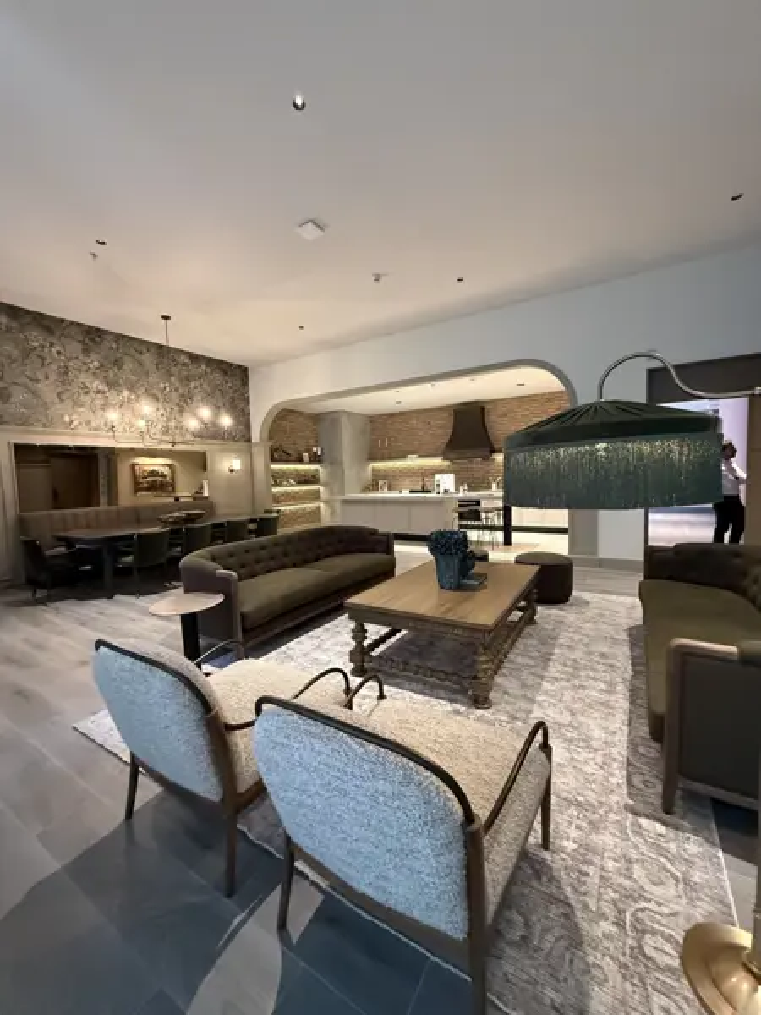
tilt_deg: -4.2
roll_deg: +1.5
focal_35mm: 14
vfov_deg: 102.1
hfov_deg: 85.7
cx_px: 380
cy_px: 508
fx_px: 410
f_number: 2.2
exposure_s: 1/60
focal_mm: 2.22
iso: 640
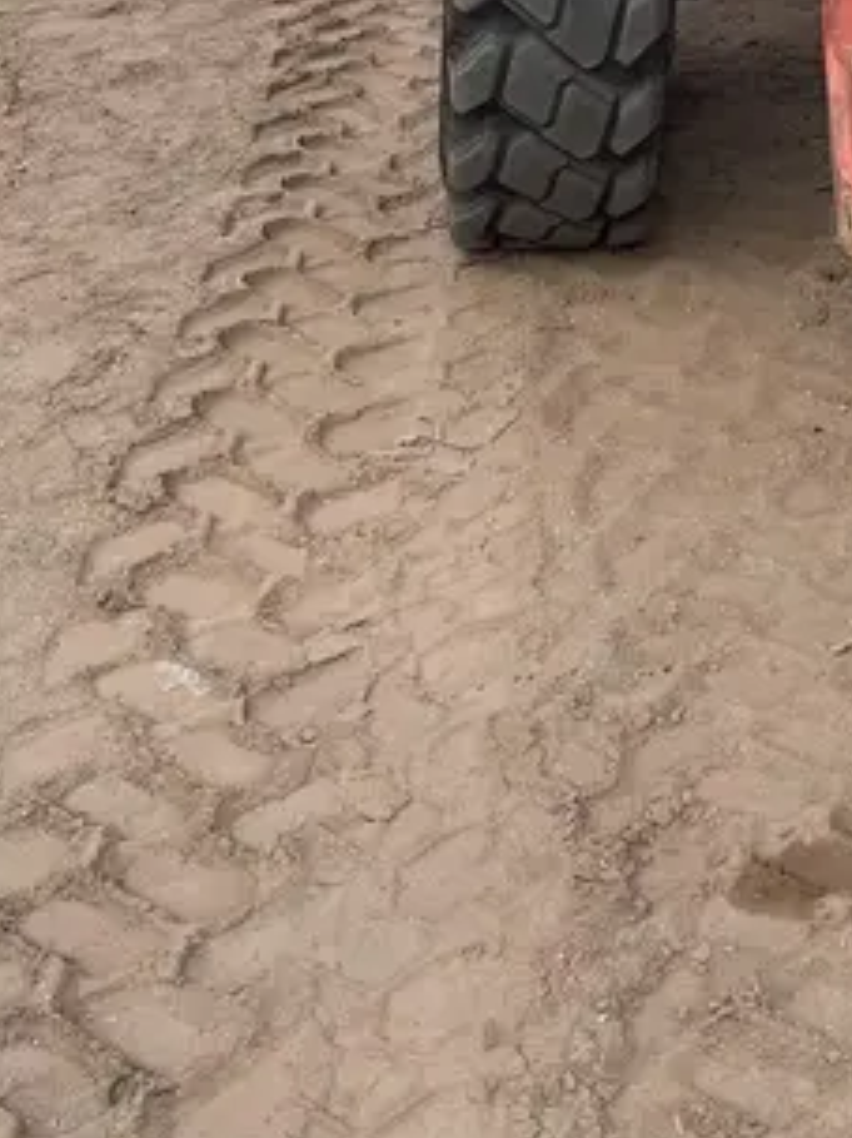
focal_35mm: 63
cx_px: 991
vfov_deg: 27.1
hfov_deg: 21.8
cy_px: -231
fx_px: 2069
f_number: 1.6
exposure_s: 1/1422
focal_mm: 5.1
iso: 50
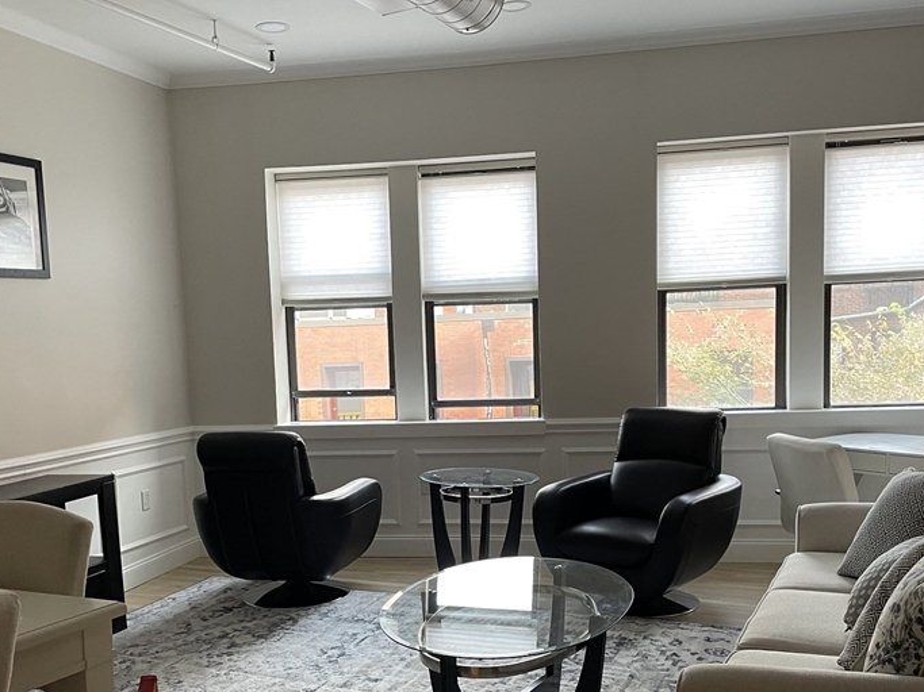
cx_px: 402
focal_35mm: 39
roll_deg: +2.8
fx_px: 1041
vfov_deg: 36.5
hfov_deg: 47.8
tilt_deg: -6.6
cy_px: 454
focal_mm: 4.2
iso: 160
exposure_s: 1/60
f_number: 1.6
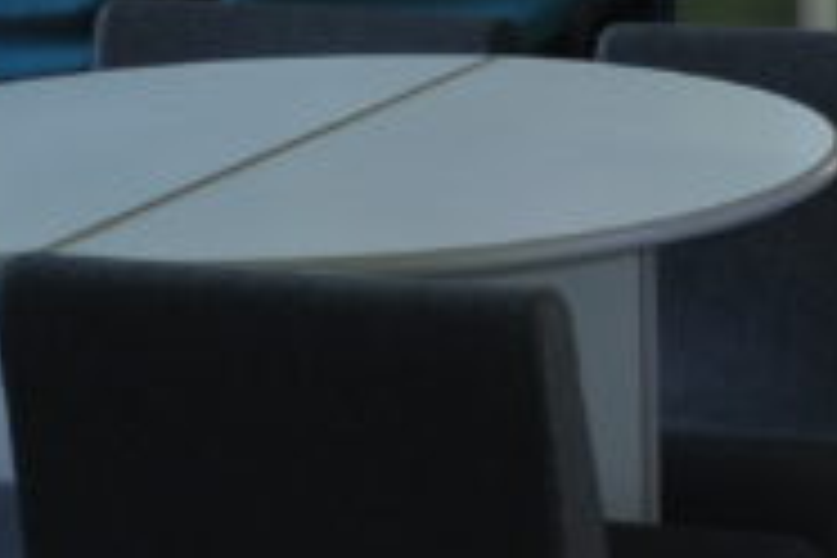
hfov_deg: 11.2
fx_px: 3952
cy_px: -7
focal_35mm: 170
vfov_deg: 8.0
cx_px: 1521
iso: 1000
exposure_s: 1/60
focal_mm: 27
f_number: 2.8
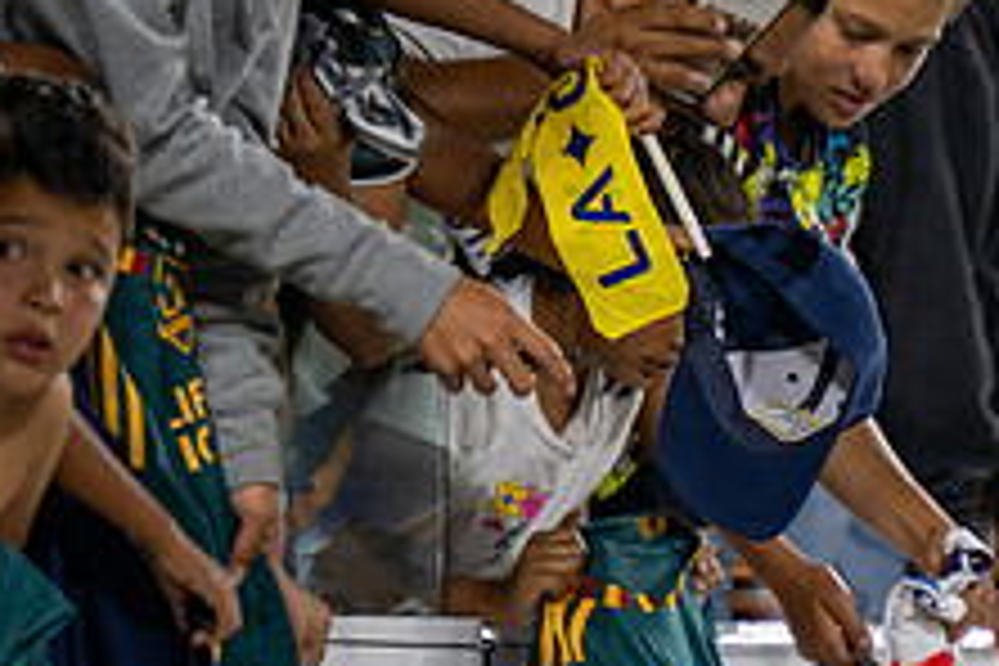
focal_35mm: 379
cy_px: 776
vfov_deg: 3.6
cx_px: 936
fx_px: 10516
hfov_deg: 5.4
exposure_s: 1/200
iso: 450
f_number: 2.8
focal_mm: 145
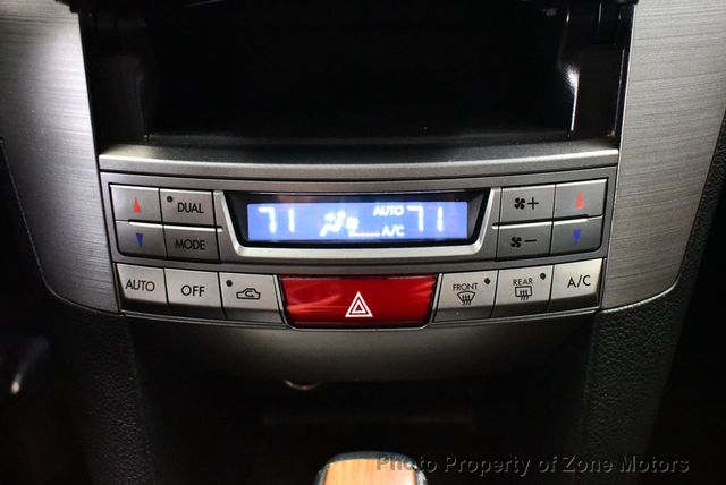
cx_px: 363
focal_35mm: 36
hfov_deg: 53.1
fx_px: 727
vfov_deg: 36.9
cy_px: 242
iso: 9000
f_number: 3.5
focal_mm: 18
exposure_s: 1/60
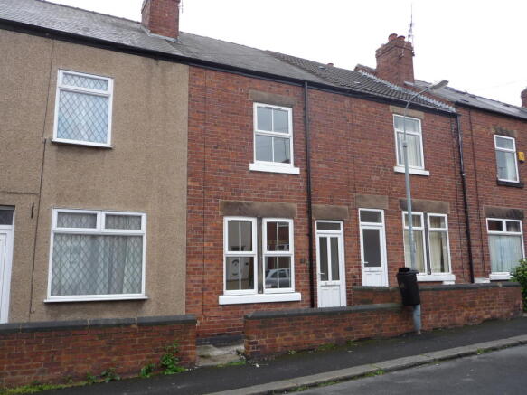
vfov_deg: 48.2
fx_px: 441
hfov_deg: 61.7
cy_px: 198
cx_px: 264
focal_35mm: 29
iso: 100
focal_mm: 4.7
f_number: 3.3
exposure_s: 1/250
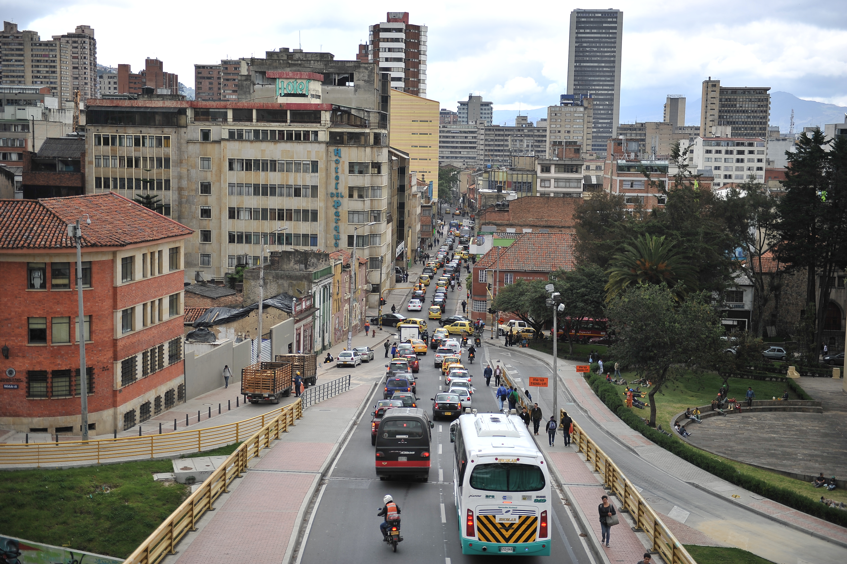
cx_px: 424
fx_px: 1293
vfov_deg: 24.6
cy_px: 282
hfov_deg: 36.3
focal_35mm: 55
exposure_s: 1/800
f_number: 2.8
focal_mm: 55
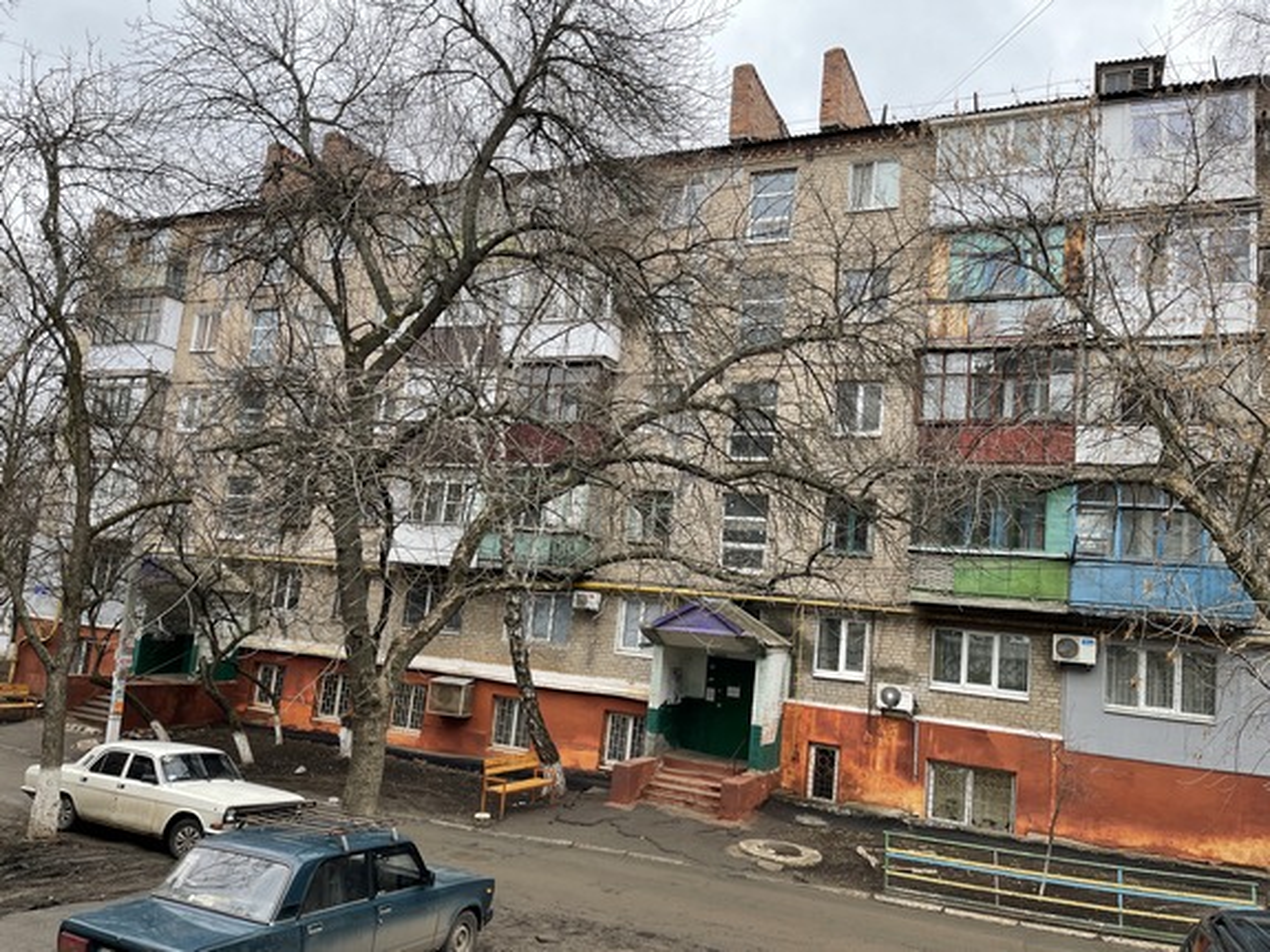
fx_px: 954
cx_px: 635
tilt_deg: +10.1
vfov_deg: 53.0
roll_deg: -5.8
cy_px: 476
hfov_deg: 67.3
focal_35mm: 26
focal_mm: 5.1
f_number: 1.6
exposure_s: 1/397
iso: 32
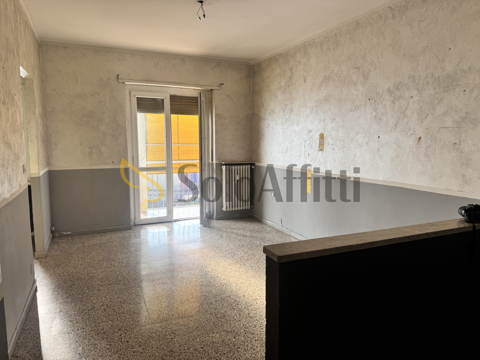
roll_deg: -0.2
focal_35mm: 24
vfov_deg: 56.8
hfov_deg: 71.6
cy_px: 180
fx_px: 333
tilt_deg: -6.4
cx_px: 240
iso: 64
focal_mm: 6.76
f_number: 1.78
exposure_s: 1/182
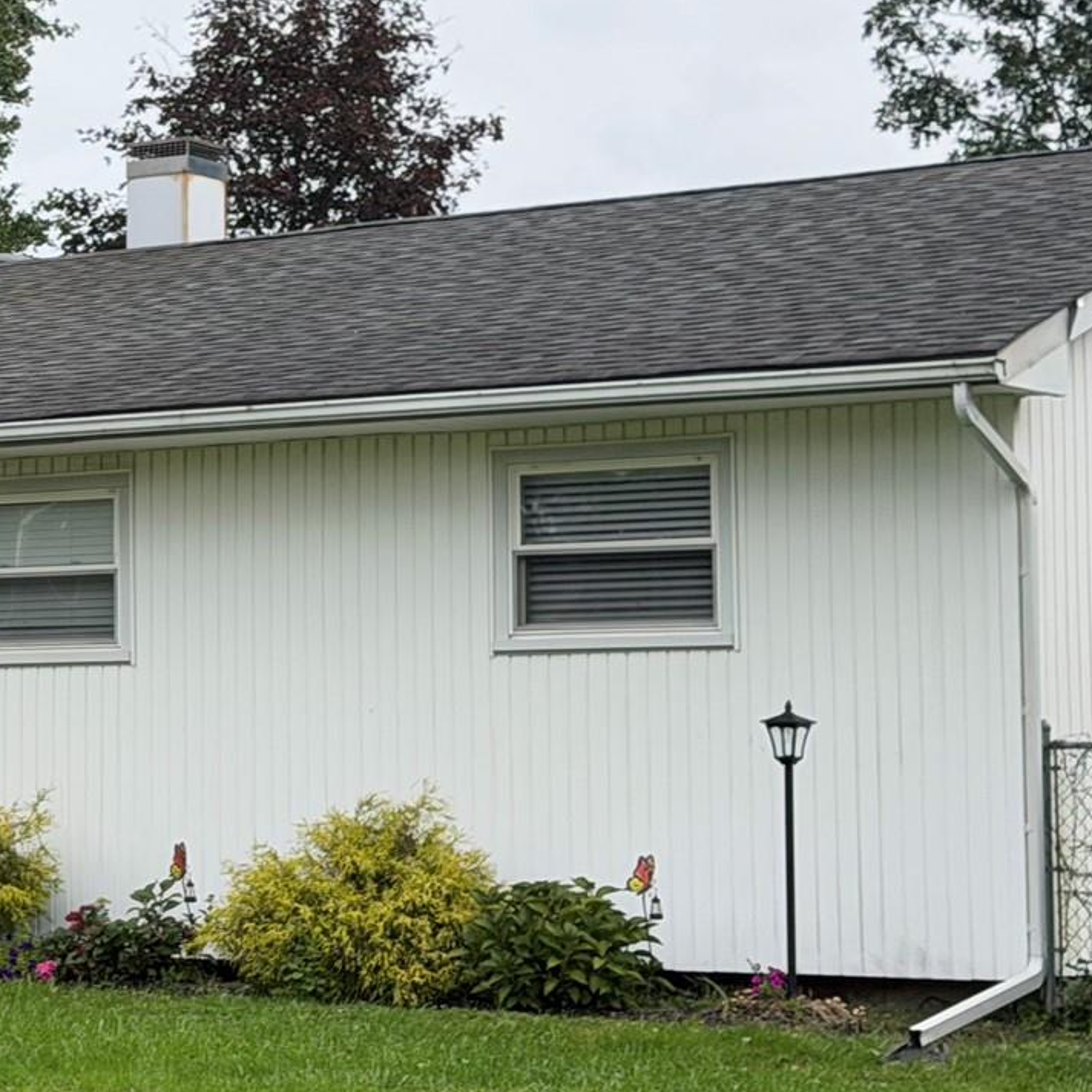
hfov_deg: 13.9
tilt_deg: +4.6
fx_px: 4354
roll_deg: -0.4
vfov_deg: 14.3
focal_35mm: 122
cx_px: -235
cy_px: 408
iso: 64
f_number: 1.78
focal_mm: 6.76
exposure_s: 1/2273
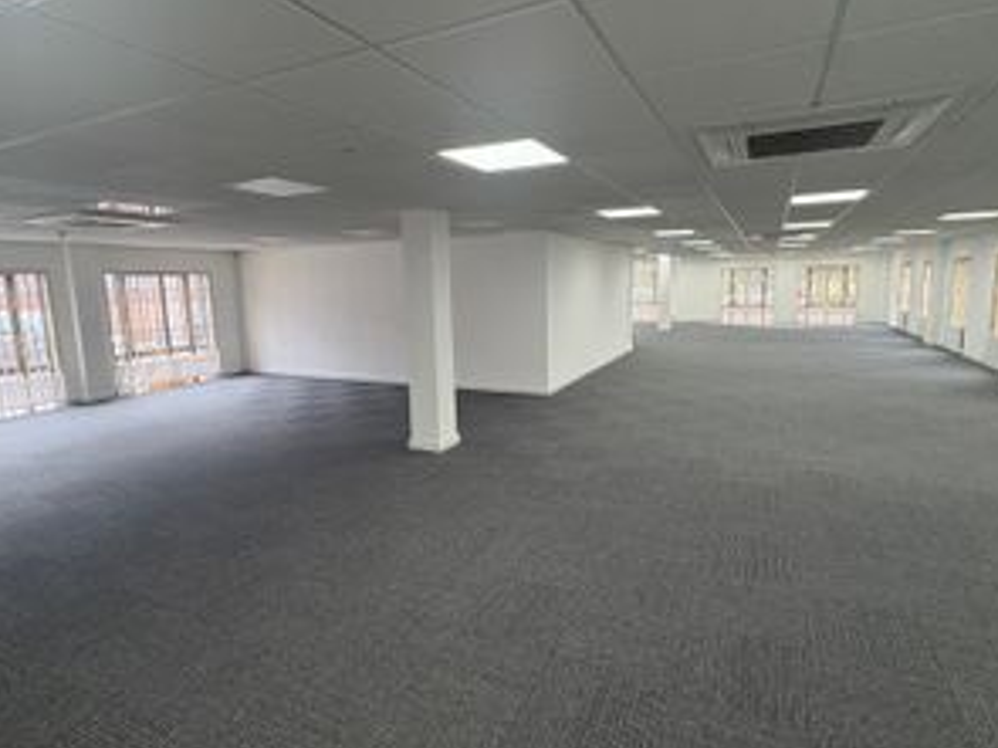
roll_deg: +2.1
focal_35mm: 19
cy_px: 362
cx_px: 504
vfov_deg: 68.6
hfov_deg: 84.7
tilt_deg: -7.7
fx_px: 548
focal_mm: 2.22
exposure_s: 1/100
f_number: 2.2
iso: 125
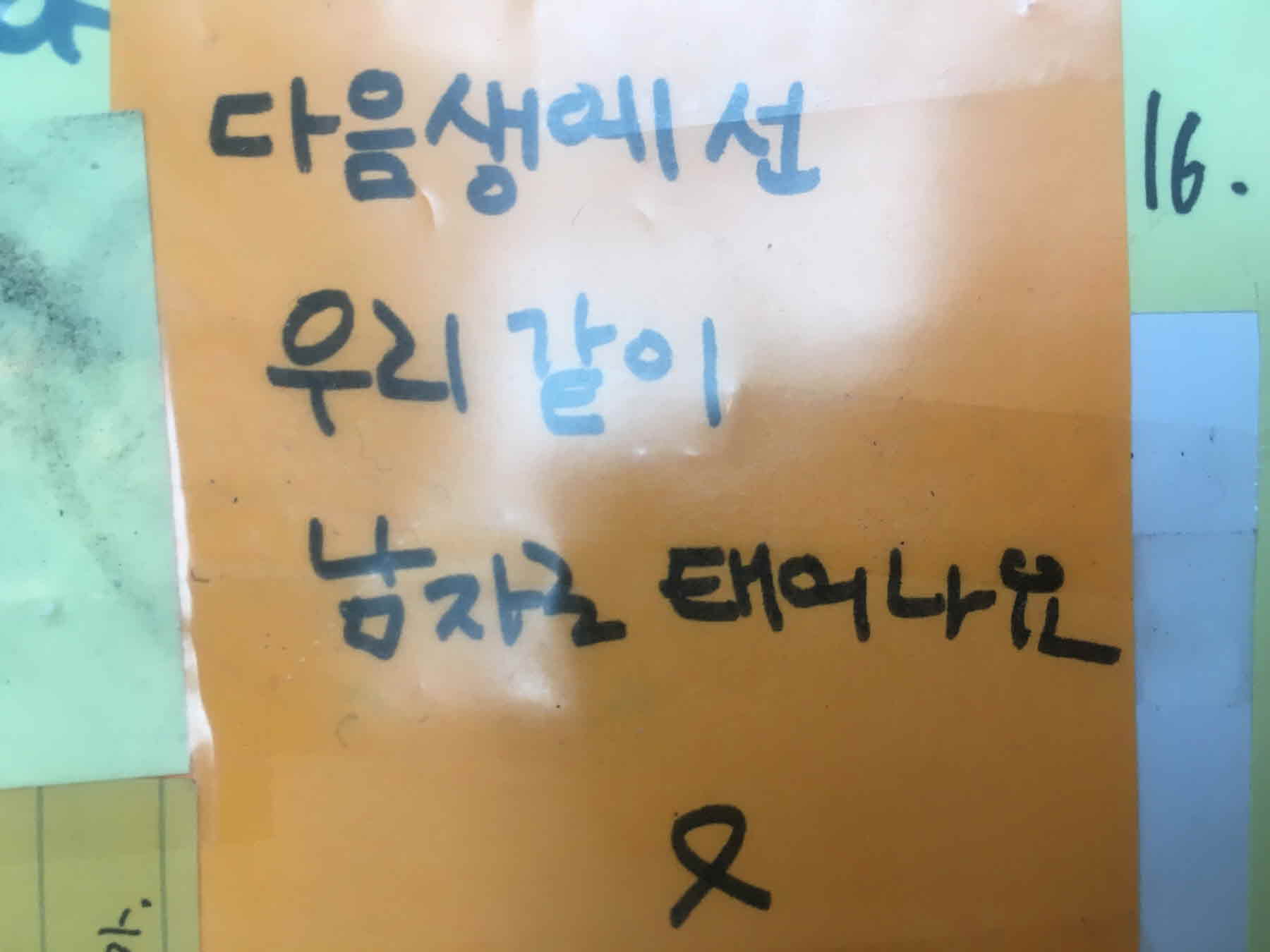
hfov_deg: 61.7
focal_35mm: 29
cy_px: 476
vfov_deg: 48.2
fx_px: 1064
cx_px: 635
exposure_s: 1/30
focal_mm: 4.15
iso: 25
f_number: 2.2
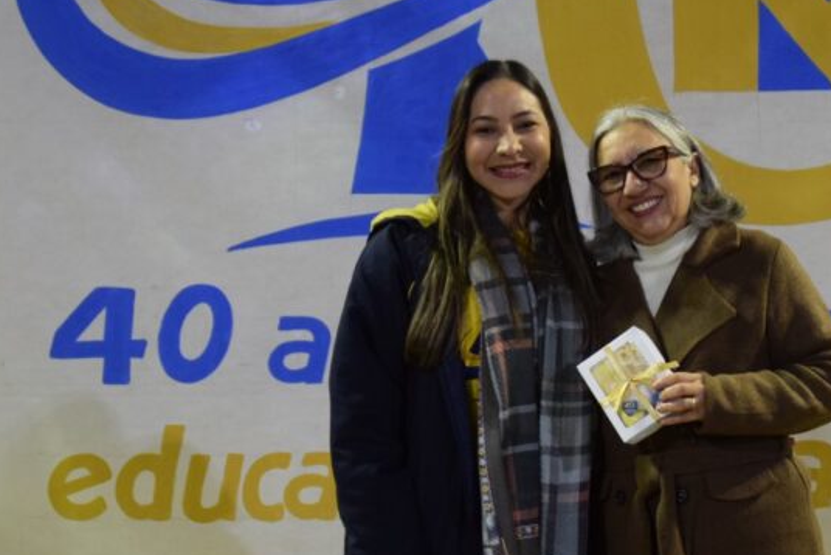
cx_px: 563
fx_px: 1455
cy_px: 338
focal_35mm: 63
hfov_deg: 31.6
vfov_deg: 21.6
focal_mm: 22
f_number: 3.5
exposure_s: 1/60
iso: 1600
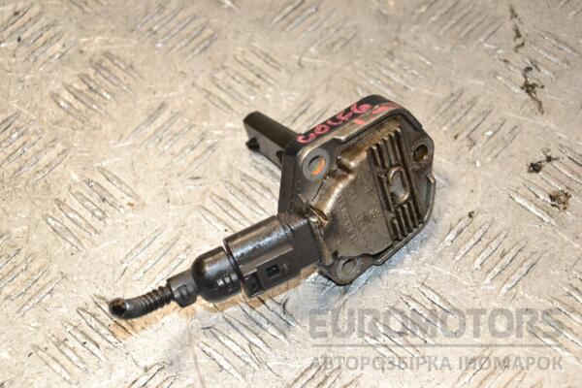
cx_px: 291
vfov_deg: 14.7
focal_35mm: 93
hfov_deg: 21.9
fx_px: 1503
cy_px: 194
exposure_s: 1/160
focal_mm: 62
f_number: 5.3
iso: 800
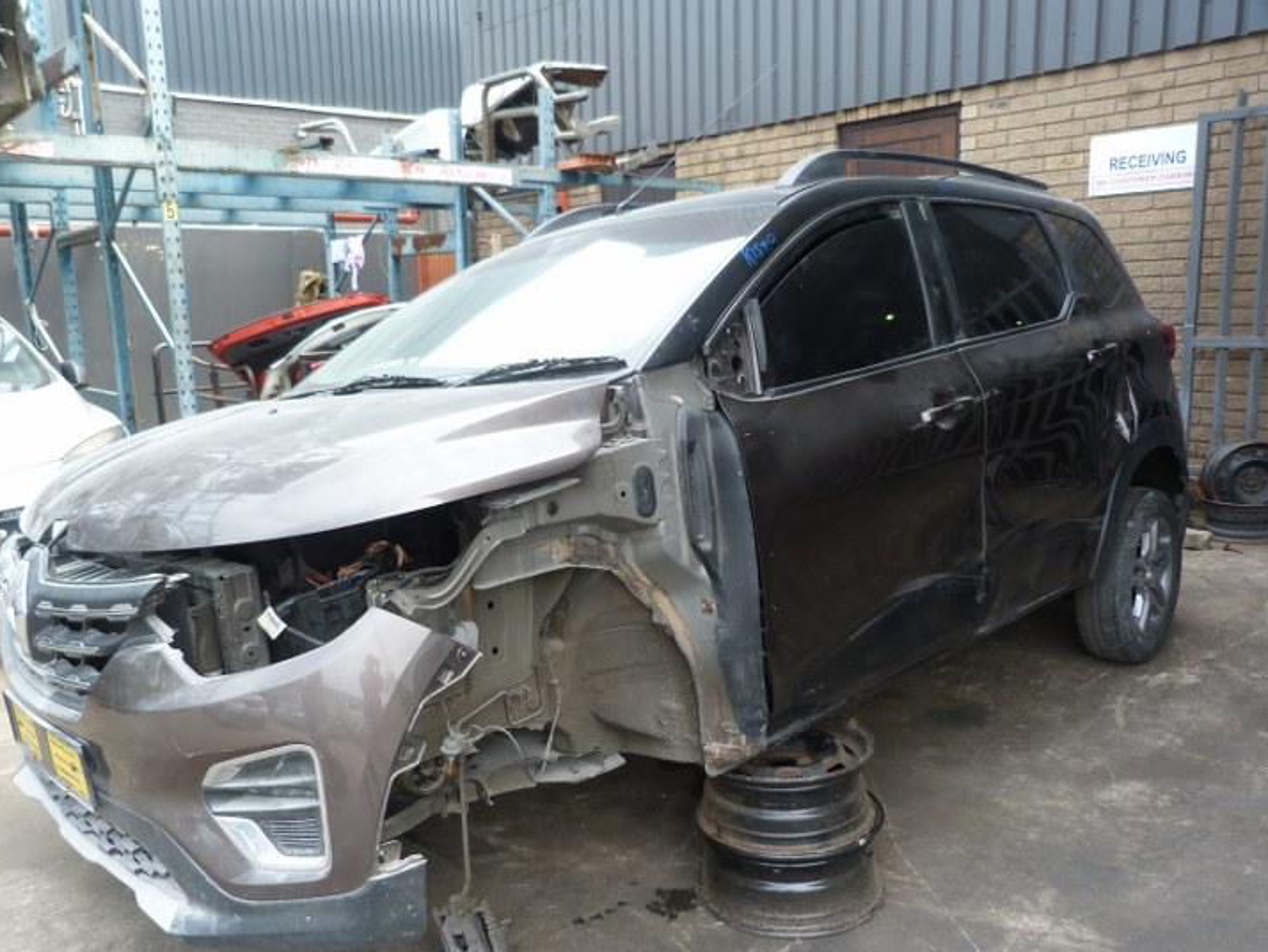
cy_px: 526
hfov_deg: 63.4
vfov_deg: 49.7
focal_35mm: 28
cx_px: 618
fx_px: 1026
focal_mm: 4.5
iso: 80
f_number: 2.8
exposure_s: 1/125
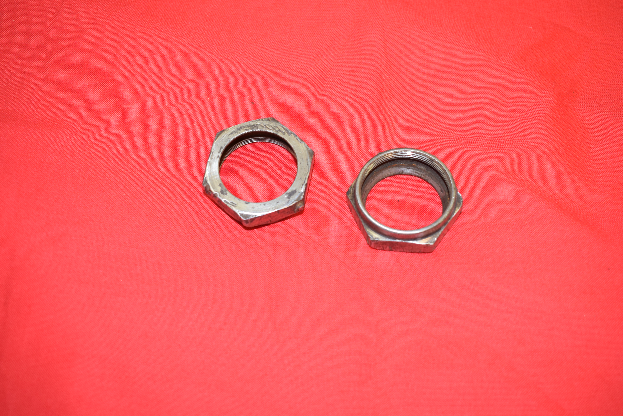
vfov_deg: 31.9
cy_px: 208
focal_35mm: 42
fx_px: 727
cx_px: 312
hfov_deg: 46.4
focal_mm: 28
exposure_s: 1/60
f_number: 5.6
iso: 800
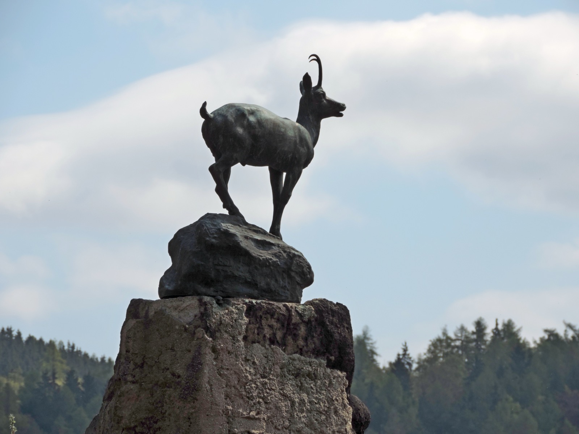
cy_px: 217
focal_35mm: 300
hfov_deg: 6.6
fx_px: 5018
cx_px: 290
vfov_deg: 5.0
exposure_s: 1/800
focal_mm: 53.5
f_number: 4.8
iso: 80
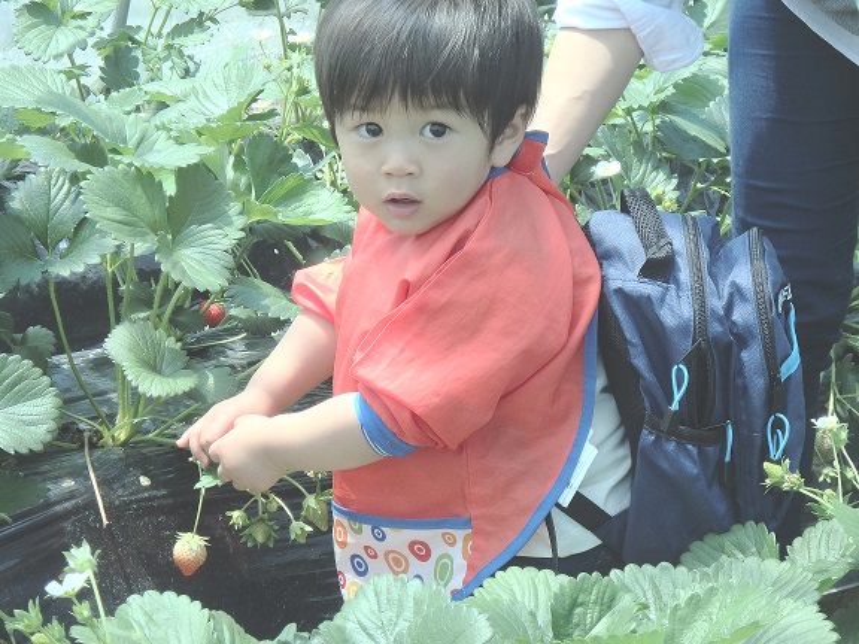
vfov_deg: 16.8
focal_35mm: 88
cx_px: 430
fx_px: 2184
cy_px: 322
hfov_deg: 22.3
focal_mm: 15.8
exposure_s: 1/320
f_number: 5.4
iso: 125
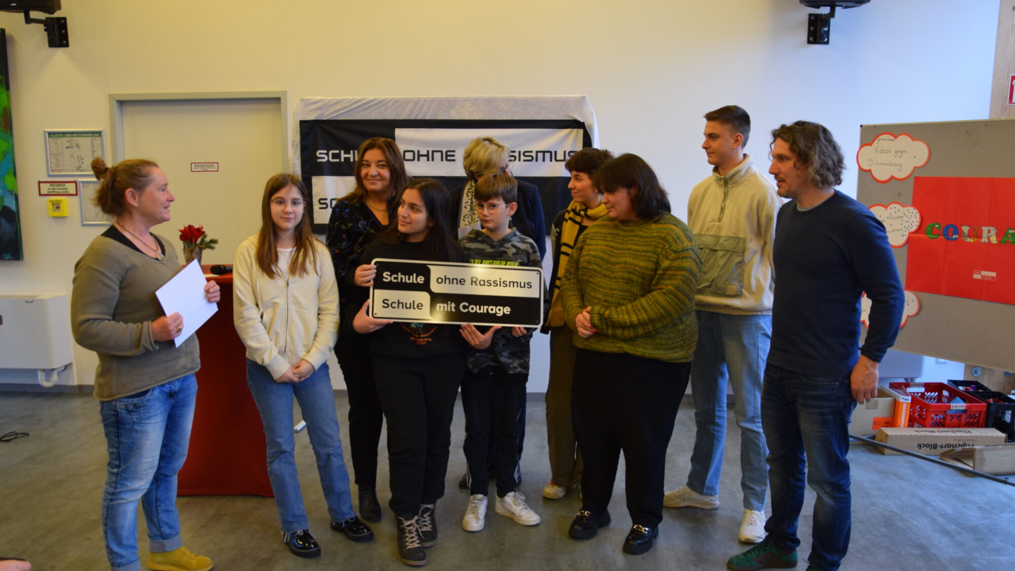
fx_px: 780
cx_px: 512
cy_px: 335
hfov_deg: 66.1
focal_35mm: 29
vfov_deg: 40.0
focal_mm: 18
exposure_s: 1/60
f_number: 4
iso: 640
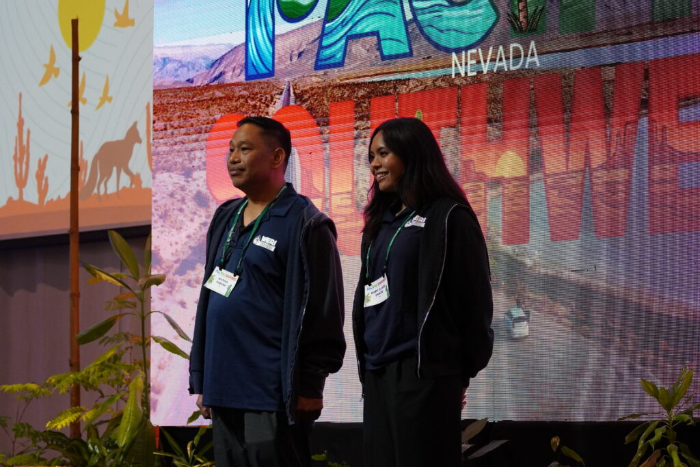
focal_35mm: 150
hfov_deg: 13.7
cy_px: 234
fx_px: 2917
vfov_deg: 9.2
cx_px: 350
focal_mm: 100
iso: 2500
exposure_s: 1/160
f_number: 5
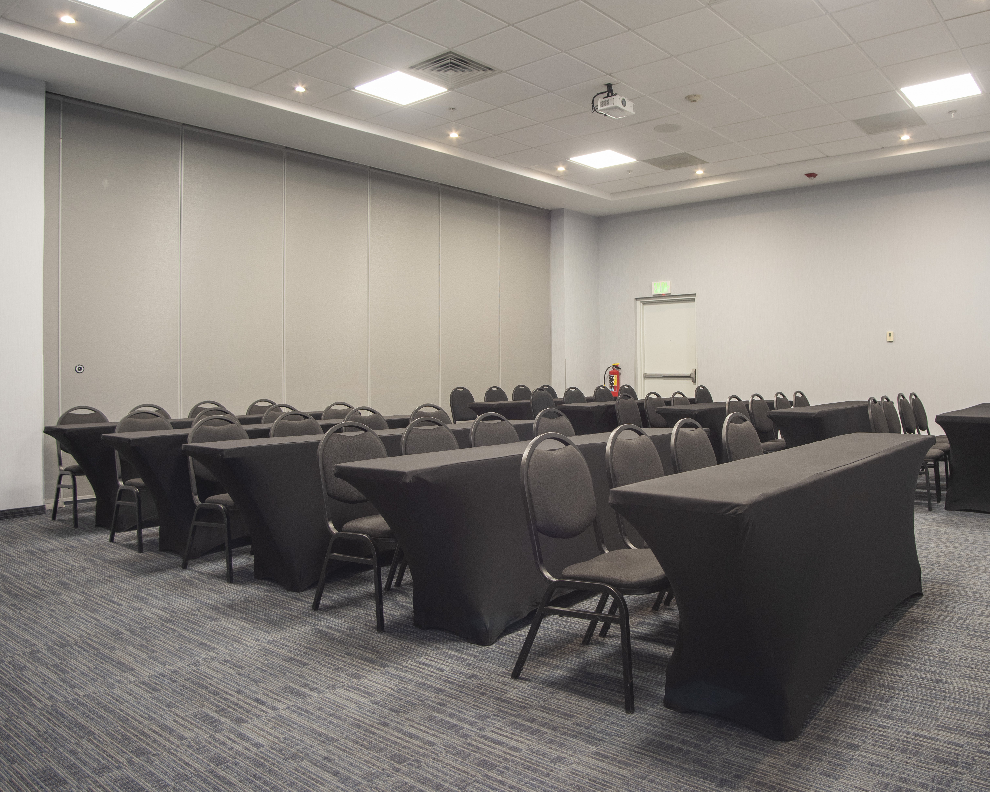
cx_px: 543
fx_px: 733
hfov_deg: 67.9
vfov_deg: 56.8
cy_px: 395
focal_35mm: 25
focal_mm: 22
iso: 200
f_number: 8
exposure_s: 1/3
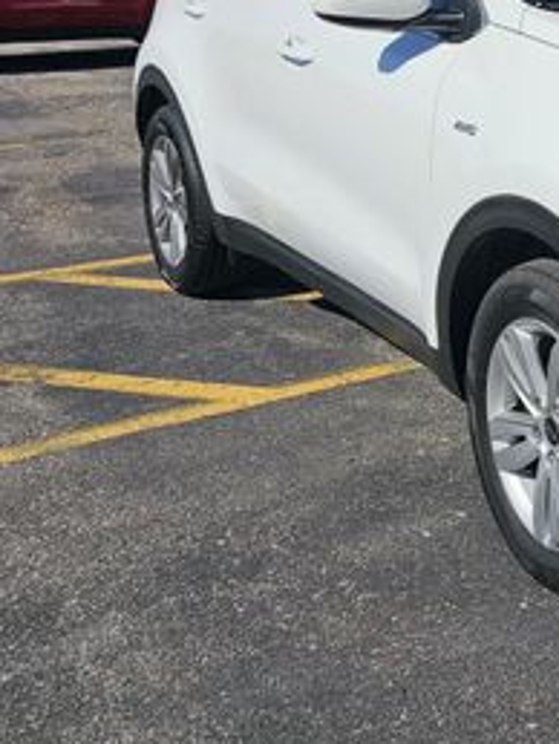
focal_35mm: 57
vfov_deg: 32.5
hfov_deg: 21.6
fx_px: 1225
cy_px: 112
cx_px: 830
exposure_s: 1/1789
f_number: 1.7
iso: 10
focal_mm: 6.3
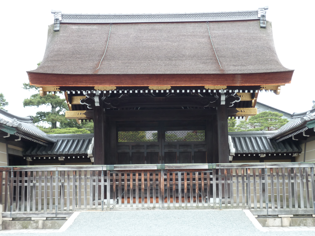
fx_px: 537
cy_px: 118
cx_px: 158
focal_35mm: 59
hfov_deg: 32.7
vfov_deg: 24.8
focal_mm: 9.7
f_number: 3.9
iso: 80
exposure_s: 1/100
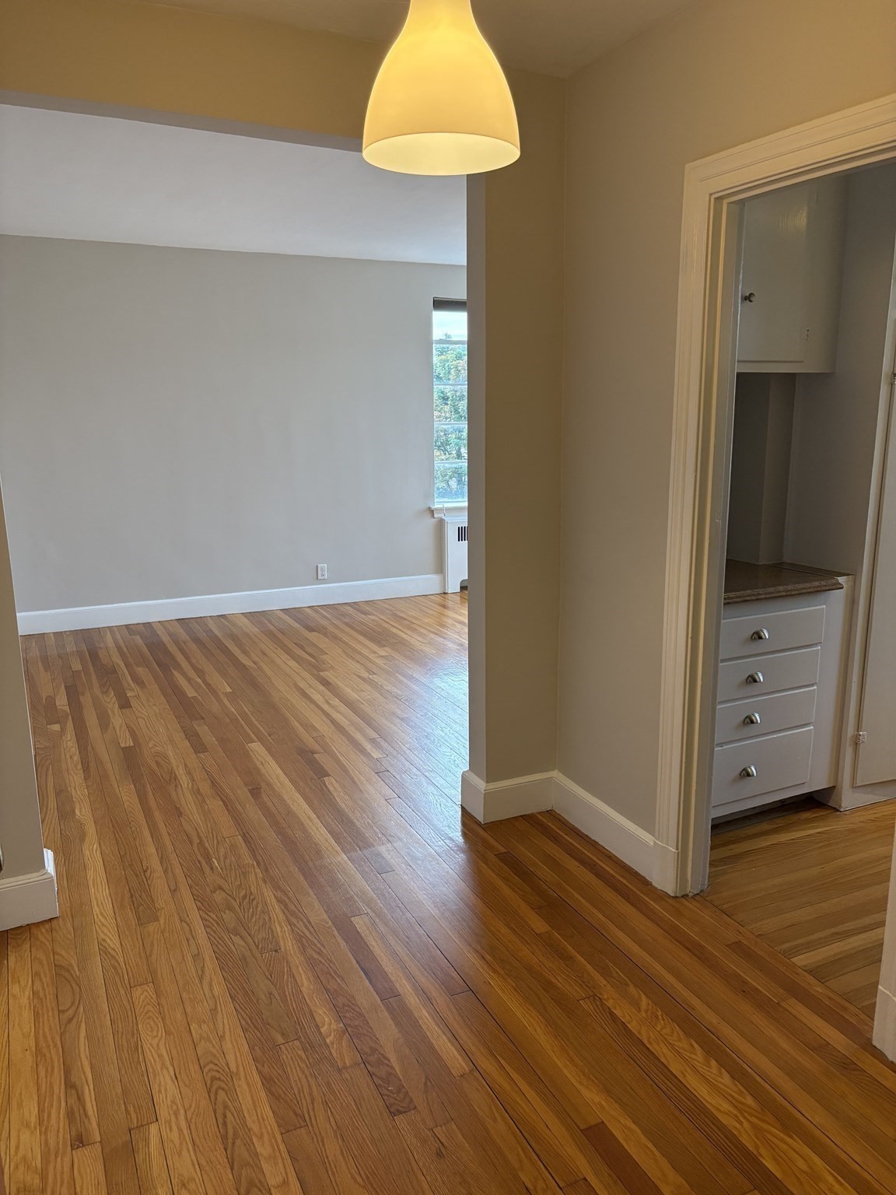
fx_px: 897
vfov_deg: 67.3
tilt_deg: -10.6
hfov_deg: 53.1
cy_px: 598
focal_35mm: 26
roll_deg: +0.7
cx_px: 448
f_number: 1.6
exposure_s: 1/120
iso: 160
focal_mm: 5.96
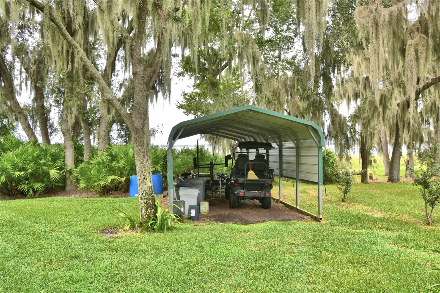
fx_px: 367
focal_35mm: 30
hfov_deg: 61.9
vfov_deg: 43.6
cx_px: 220
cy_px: 146
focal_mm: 20
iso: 100
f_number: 5.6
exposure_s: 1/125
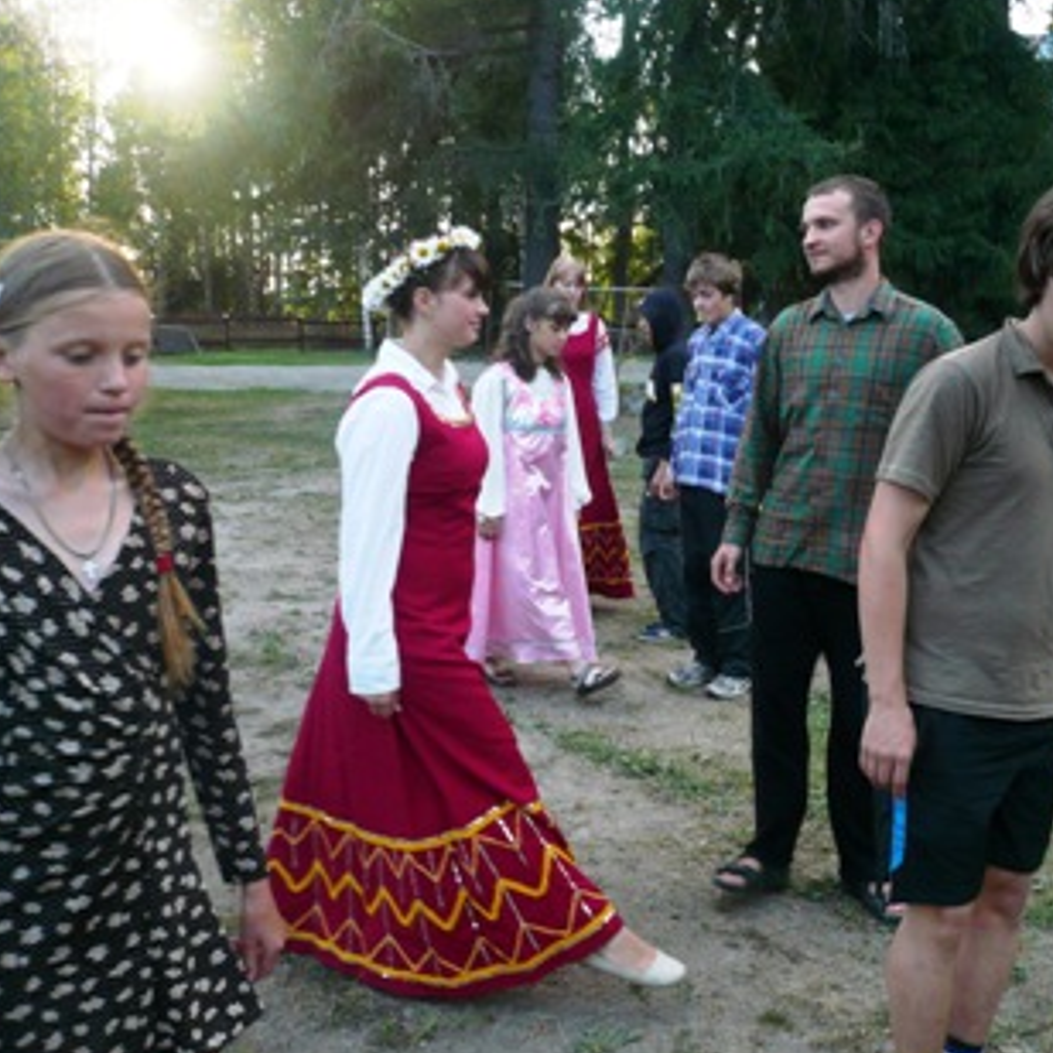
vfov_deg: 46.0
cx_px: 711
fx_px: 1239
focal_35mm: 36
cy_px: 523
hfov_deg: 45.3
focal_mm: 4.6
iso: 100
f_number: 2.8
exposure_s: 1/125
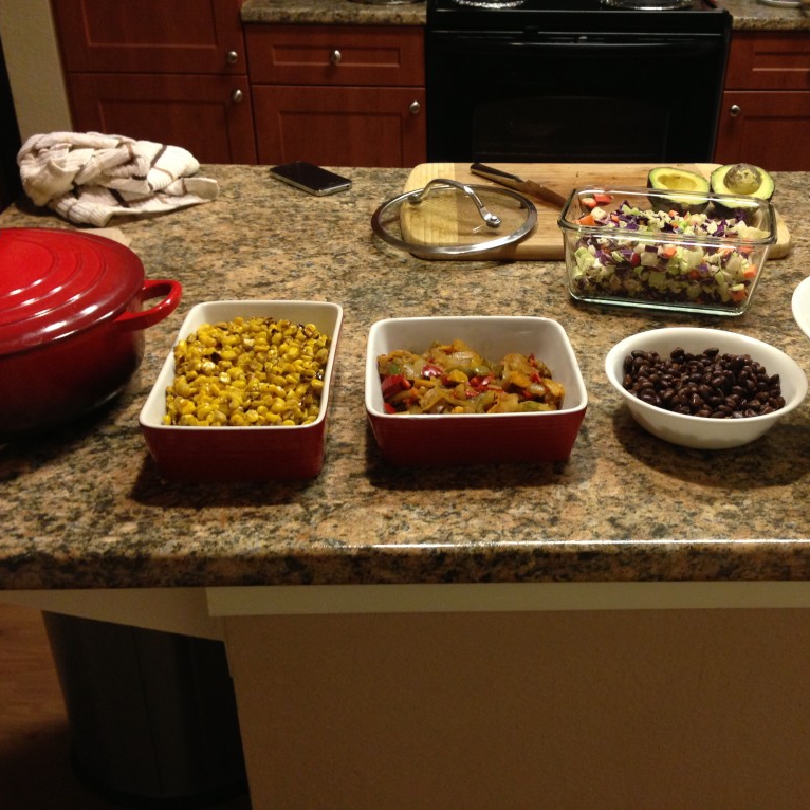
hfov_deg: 42.6
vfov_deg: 42.8
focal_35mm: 39
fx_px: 1032
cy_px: 405
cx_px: 487
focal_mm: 4.13
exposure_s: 1/20
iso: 200
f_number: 2.4
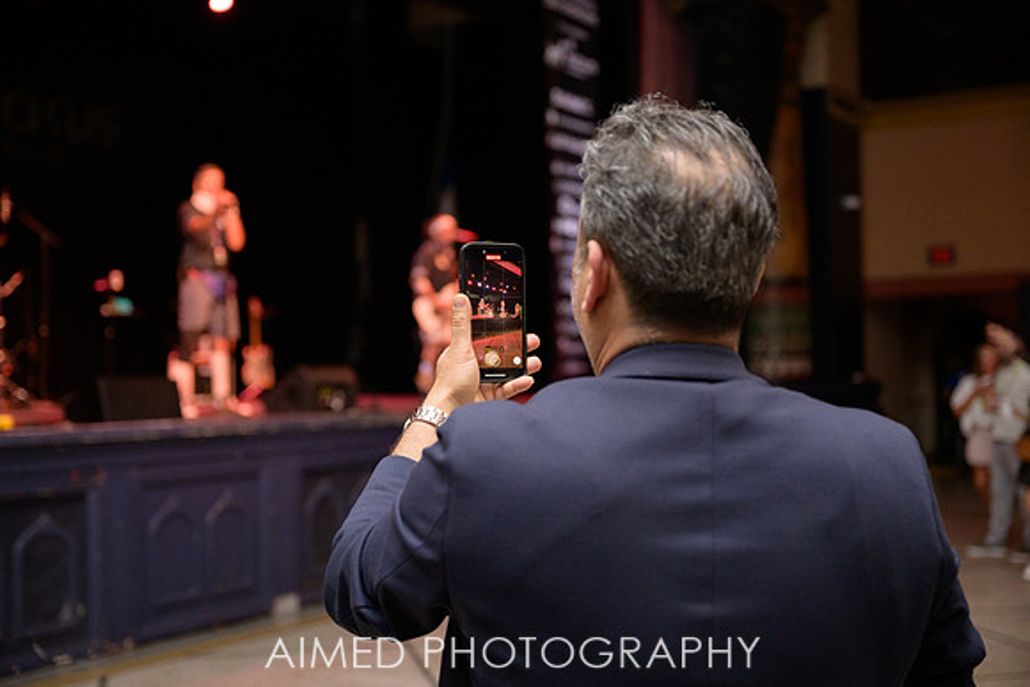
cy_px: 344
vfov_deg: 29.9
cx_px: 515
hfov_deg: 43.6
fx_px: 1288
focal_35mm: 45
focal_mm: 45
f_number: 2.8
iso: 2000
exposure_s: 1/200
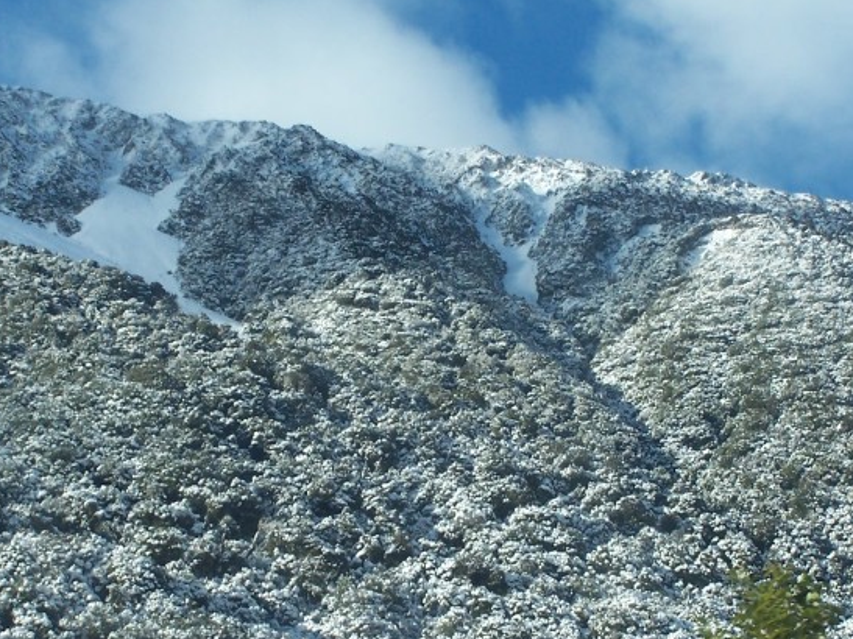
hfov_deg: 16.4
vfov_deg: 12.3
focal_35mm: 120
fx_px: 2956
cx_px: 432
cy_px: 413
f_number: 4.5
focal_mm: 13.7
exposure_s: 1/500
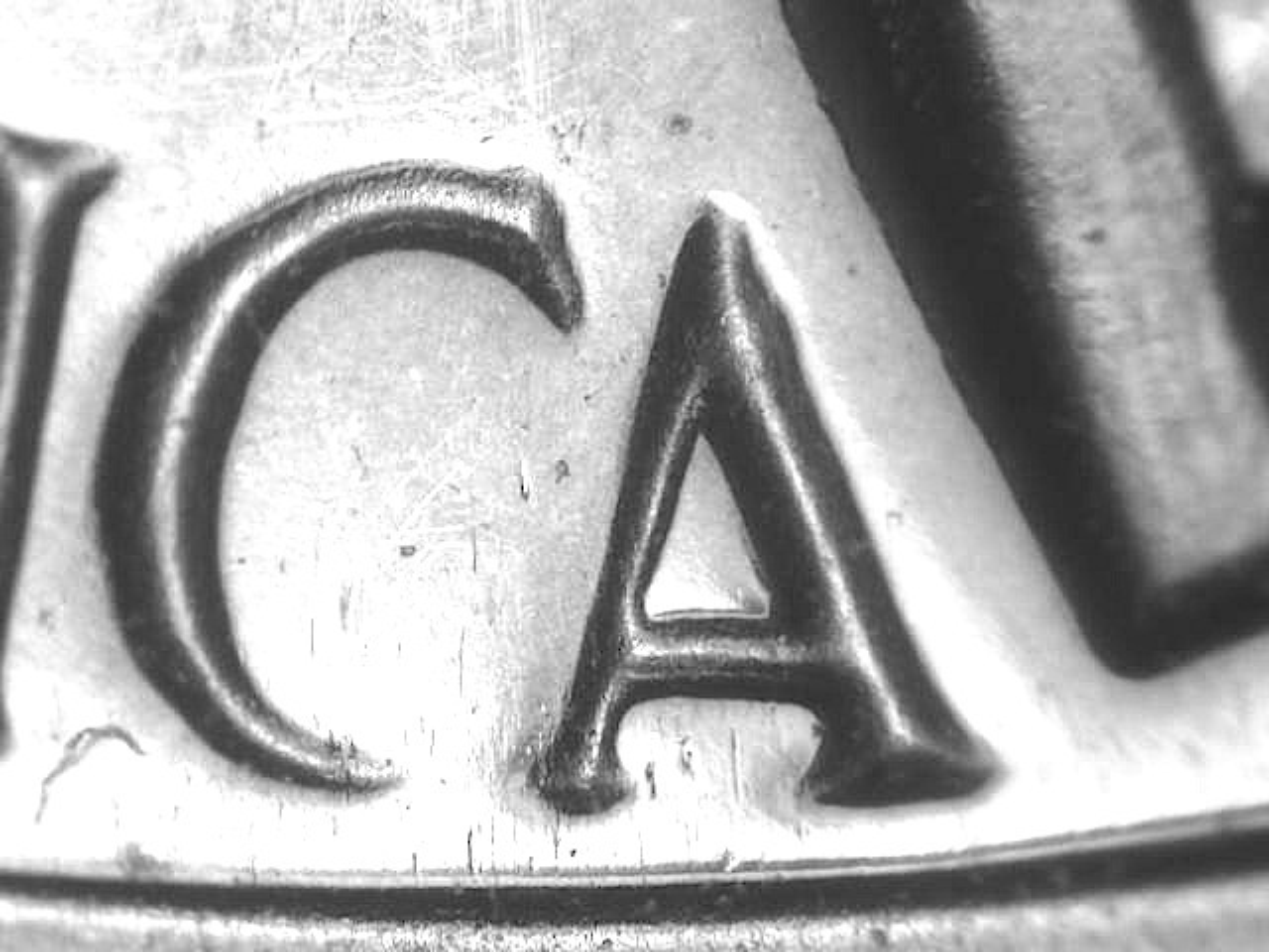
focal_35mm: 147
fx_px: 5389
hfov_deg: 13.4
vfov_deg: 10.1
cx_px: 634
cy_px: 476
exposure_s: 1/12.6
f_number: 4.9
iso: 100
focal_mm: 30.4
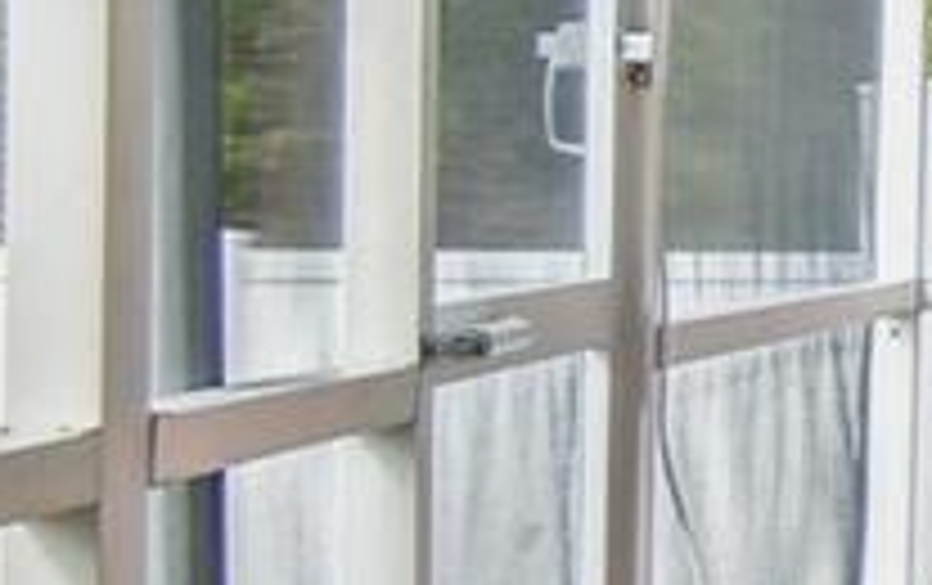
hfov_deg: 9.0
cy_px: 86
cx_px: 3431
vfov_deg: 11.1
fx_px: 3001
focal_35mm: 118
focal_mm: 10
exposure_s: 1/8
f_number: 7.1
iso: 100
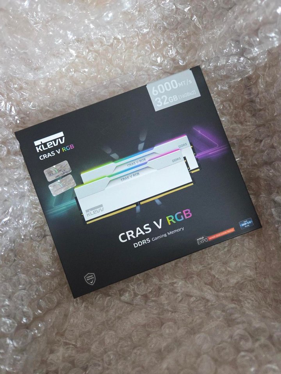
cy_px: 187
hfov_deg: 58.9
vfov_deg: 73.9
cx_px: 140
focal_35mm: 23
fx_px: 249
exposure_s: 1/120
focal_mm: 5.4
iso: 500
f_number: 1.8
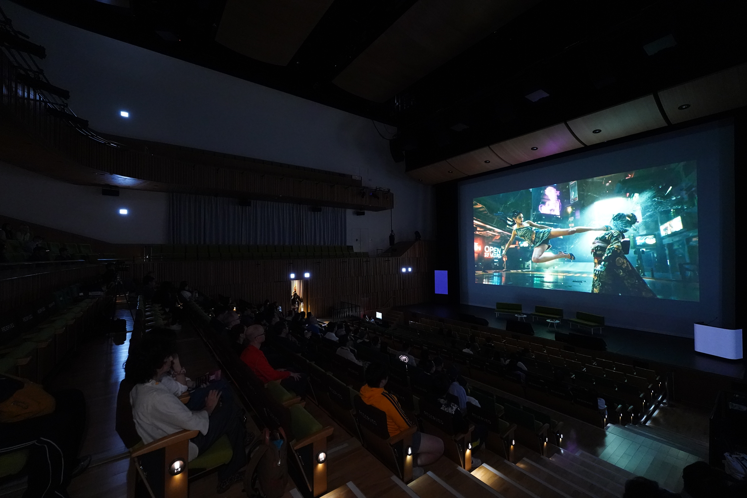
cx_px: 374
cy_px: 249
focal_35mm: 15
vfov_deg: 77.3
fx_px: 311
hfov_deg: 100.4
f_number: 4
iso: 8000
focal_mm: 15
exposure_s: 1/15
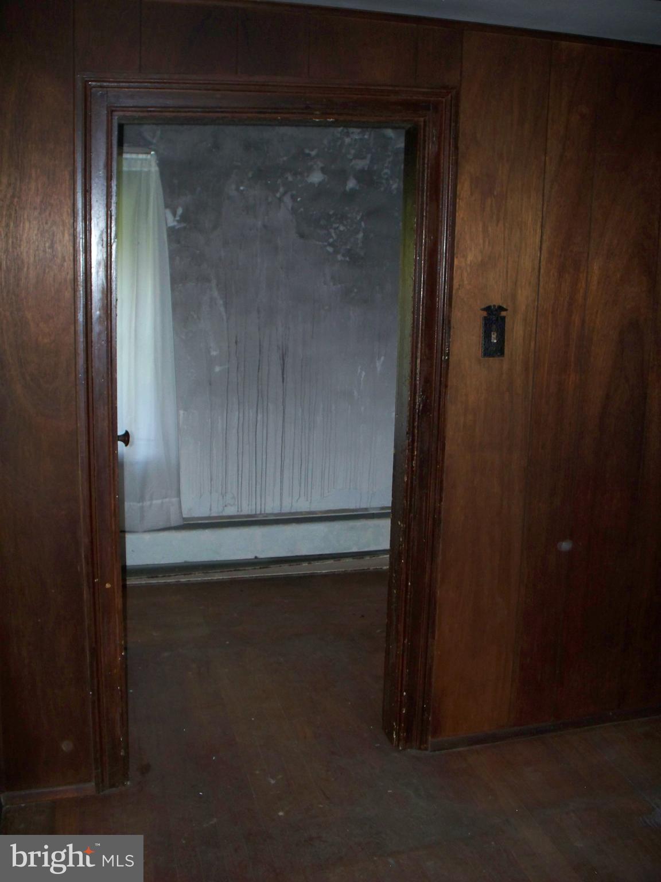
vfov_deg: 51.4
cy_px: 441
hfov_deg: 39.7
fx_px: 917
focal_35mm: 36
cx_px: 330
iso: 200
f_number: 2.8
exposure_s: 1/30
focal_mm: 7.54
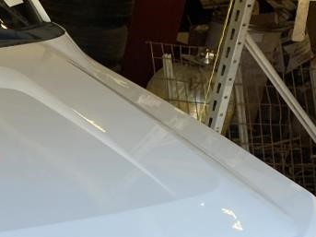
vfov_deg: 14.8
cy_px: 266
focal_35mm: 97
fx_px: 885
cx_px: -148
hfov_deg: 18.2
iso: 32
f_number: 1.8
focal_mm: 4.25
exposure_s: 1/185
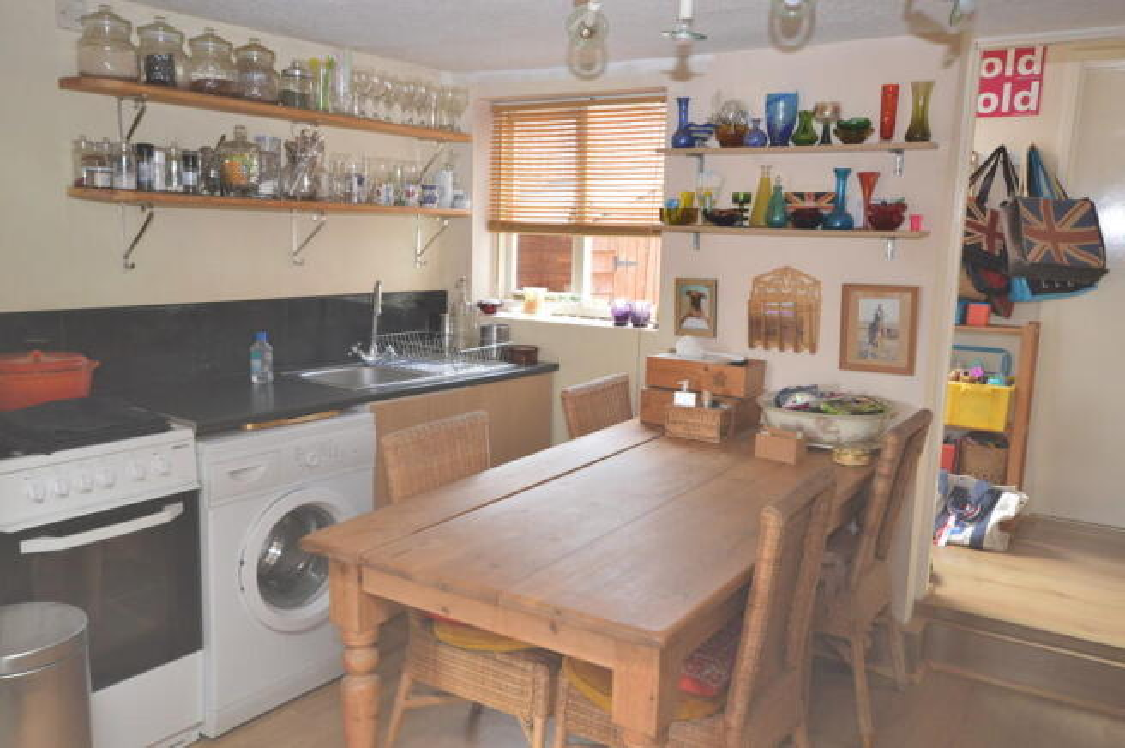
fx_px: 937
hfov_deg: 62.0
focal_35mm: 30
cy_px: 374
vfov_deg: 43.5
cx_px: 562
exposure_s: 1/60
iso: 1250
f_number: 5.6
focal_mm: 20
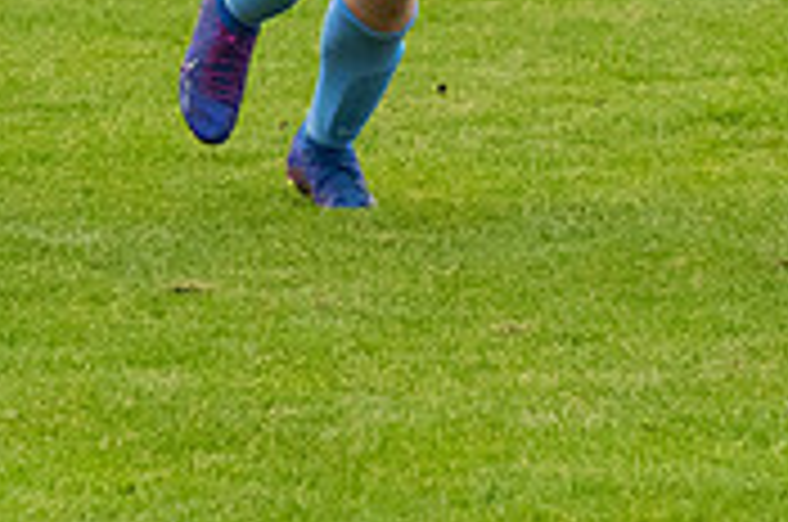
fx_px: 13044
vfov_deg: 2.3
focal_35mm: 597
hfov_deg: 3.5
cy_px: -284
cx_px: 423
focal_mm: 120
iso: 2500
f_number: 4.5
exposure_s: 1/2000
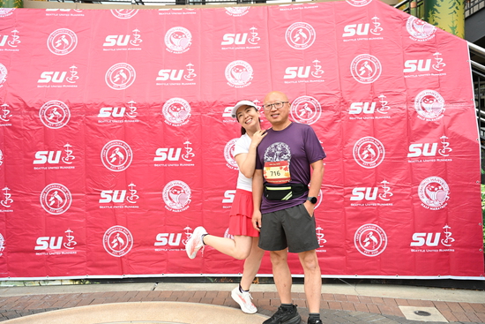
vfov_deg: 43.6
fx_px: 404
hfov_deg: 61.9
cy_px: 162
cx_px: 242
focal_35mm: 30
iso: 2000
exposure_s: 1/320
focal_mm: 30
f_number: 4
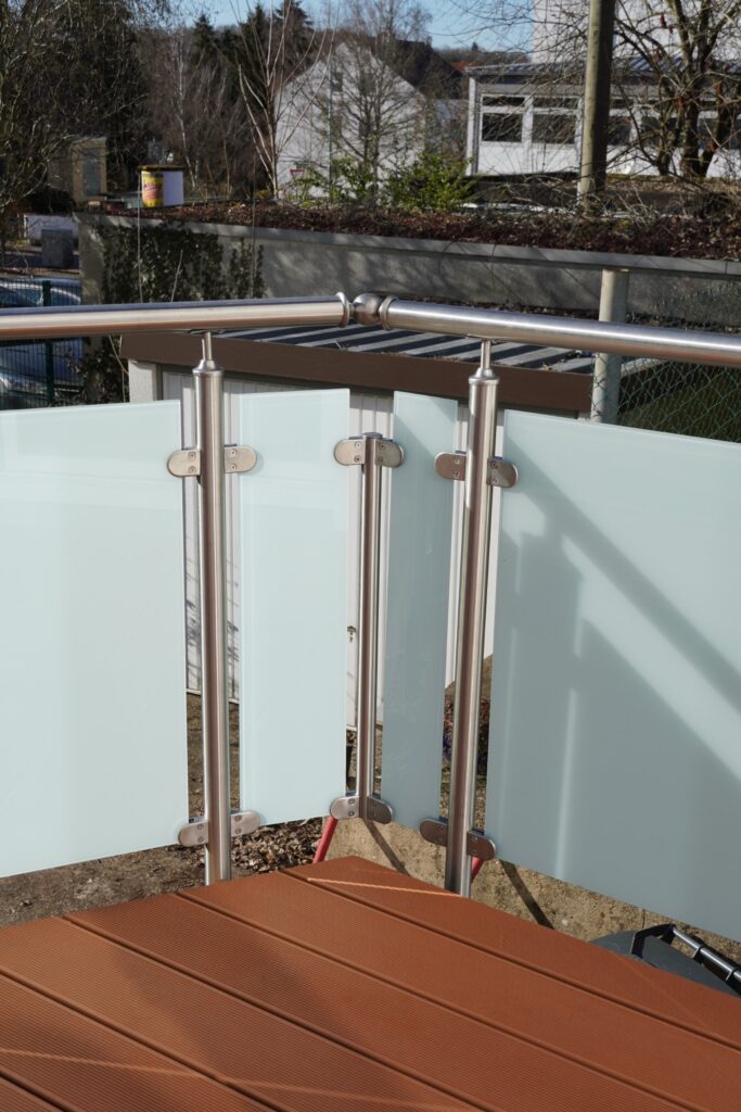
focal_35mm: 48
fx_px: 1481
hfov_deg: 28.1
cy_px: 556
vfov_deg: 41.1
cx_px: 370
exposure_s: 1/320
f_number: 8
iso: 100
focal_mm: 32
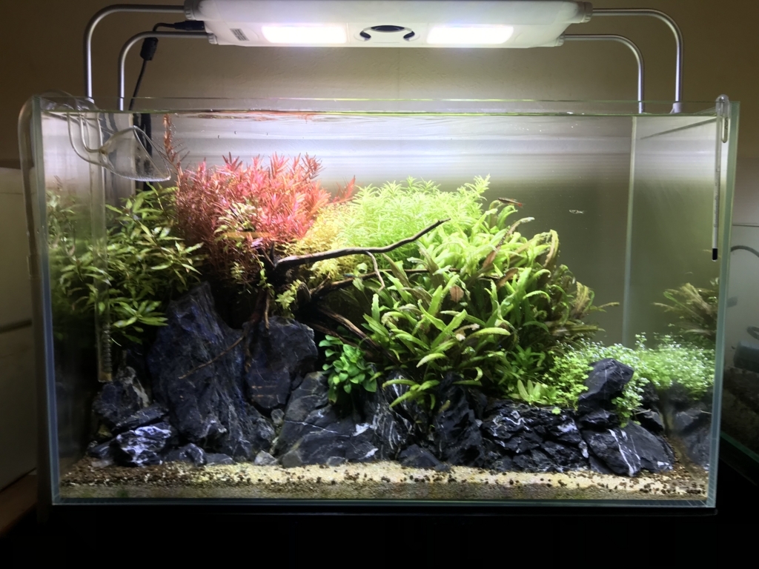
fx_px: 614
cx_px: 380
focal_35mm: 28
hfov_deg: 63.4
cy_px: 284
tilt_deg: -4.7
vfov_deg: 49.7
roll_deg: -1.7
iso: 20
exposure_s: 1/61
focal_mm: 3.99
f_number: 1.8
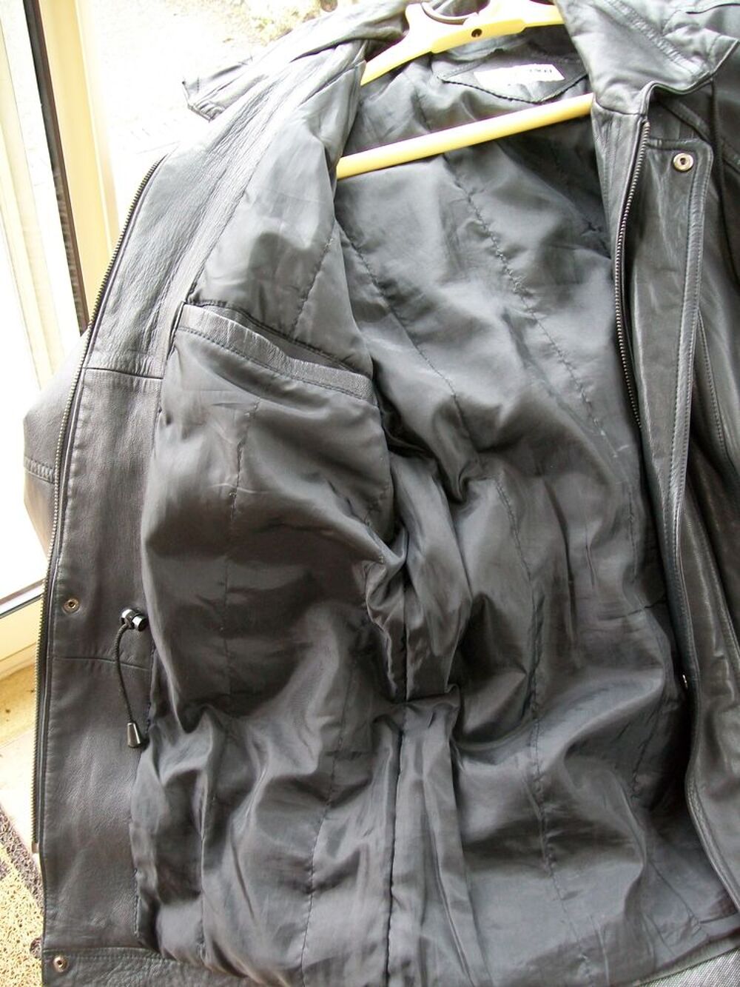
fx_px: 969
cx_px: 370
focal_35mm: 34
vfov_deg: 54.0
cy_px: 494
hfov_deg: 41.8
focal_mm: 6.1
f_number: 2.7
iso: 160
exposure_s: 1/20
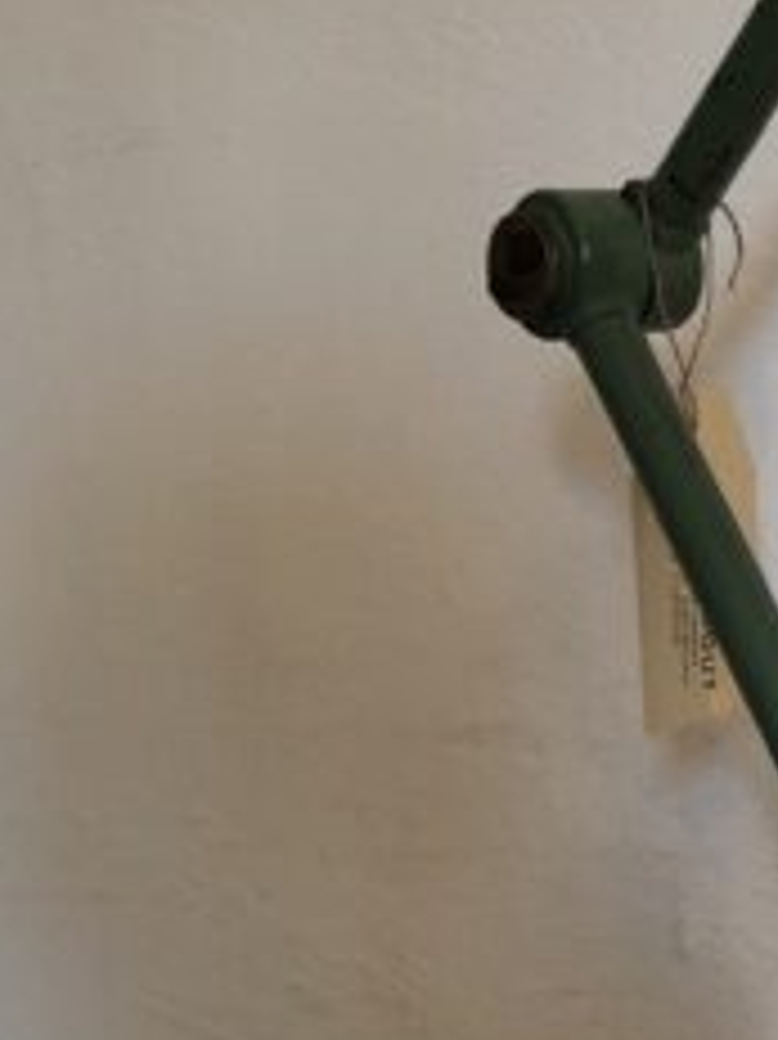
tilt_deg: -7.2
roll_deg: +0.2
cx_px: 1273
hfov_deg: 14.0
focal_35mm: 97
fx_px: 2909
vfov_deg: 20.2
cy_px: 666
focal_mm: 4
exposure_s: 1/17
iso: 40
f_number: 1.8
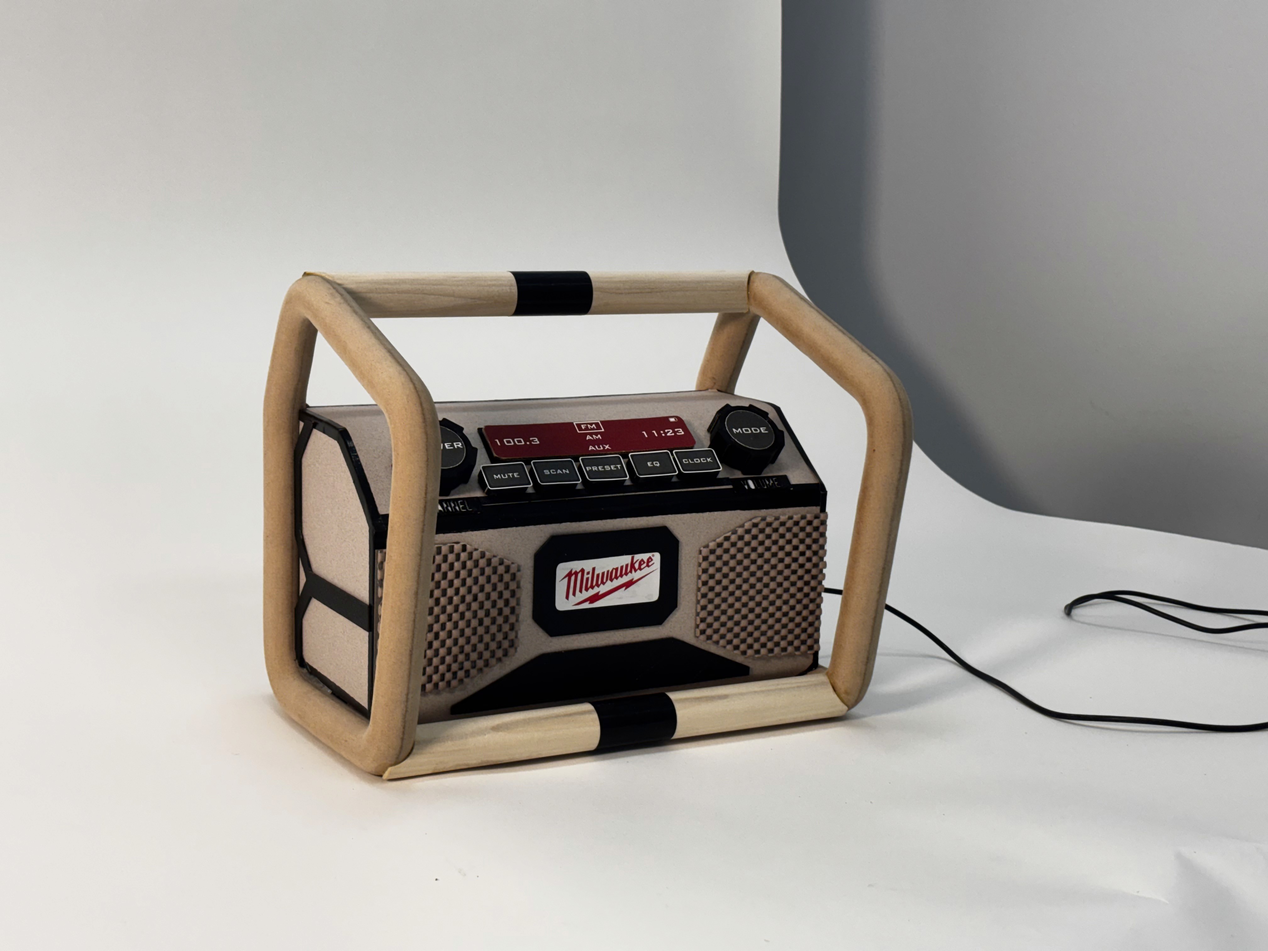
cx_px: 634
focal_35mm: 52
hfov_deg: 36.8
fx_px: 1905
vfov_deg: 28.0
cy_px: 476
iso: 40
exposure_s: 1/120
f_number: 1.6
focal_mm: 5.96
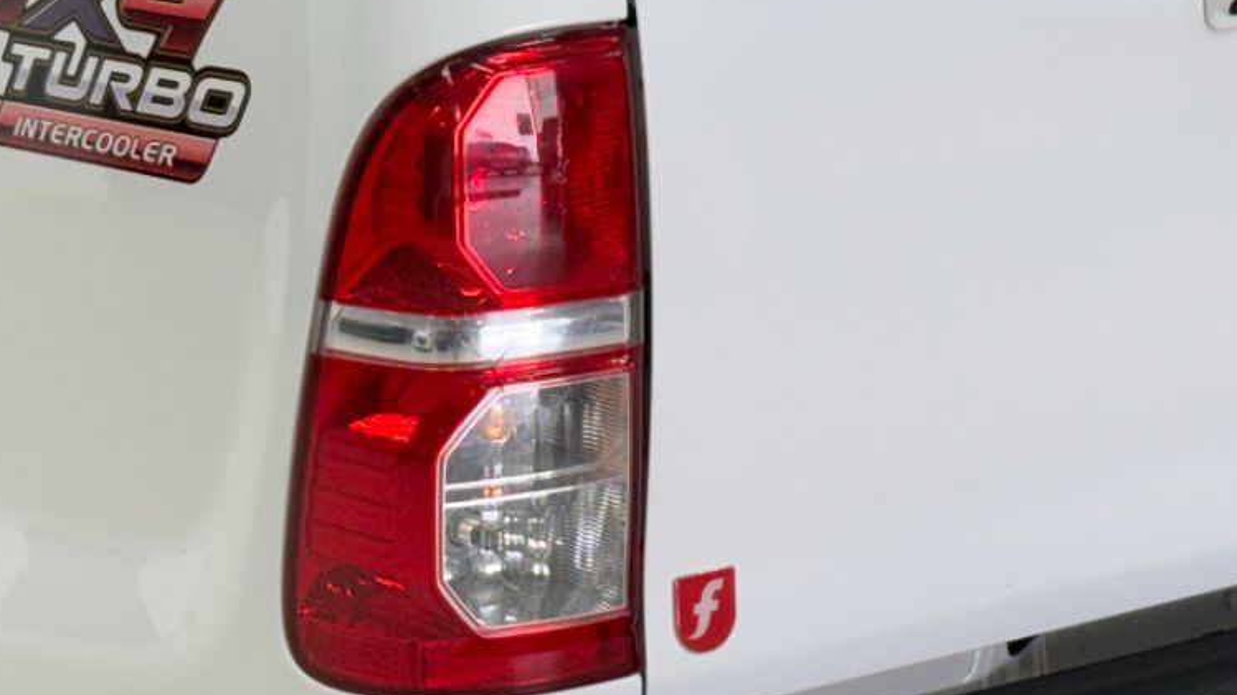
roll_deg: -0.2
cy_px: 109
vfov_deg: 9.0
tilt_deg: -10.7
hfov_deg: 16.0
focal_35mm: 134
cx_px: 768
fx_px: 4394
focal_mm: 6.76
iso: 64
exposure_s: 1/120
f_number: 1.78
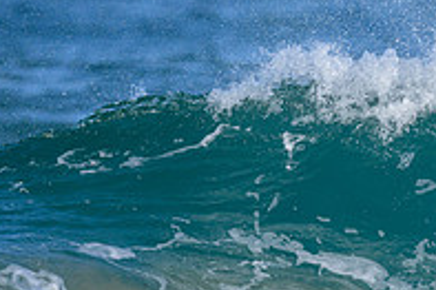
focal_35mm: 2674
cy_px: 378
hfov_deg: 0.8
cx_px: 523
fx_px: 32357
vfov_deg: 0.5
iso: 360
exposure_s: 1/2000
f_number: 6.3
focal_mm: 800
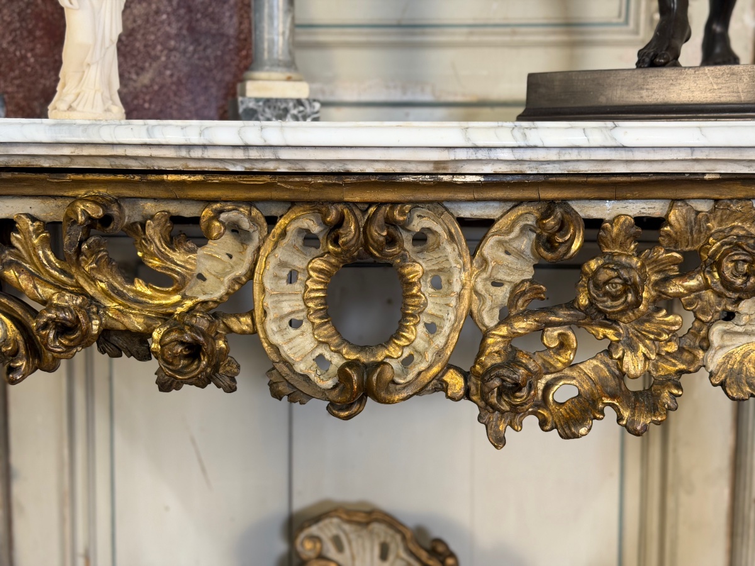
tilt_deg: -6.9
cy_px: 283
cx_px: 378
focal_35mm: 48
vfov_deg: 30.3
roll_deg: +0.9
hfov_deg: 39.7
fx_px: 1047
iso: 160
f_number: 1.78
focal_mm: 6.76
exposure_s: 1/50
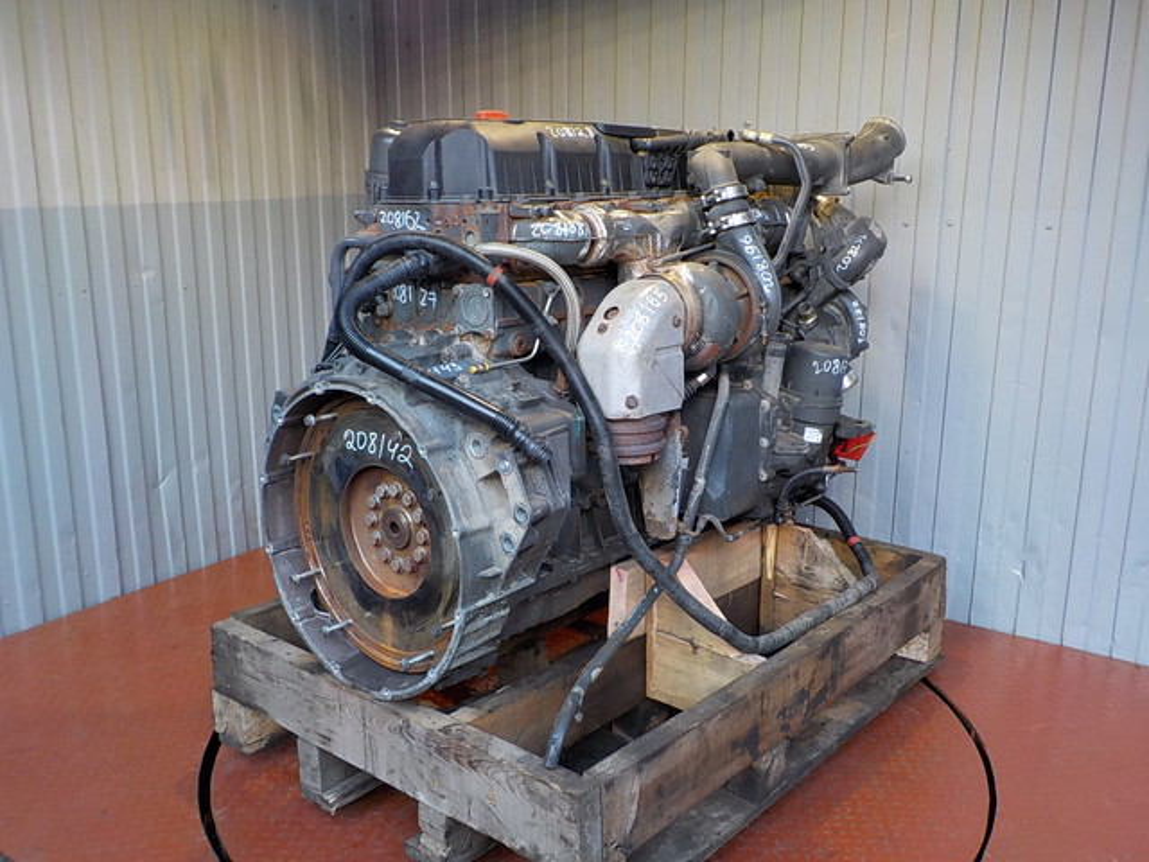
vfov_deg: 46.8
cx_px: 574
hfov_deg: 60.0
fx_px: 996
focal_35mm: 30
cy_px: 431
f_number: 3.3
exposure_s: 1/30
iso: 140
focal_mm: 4.1
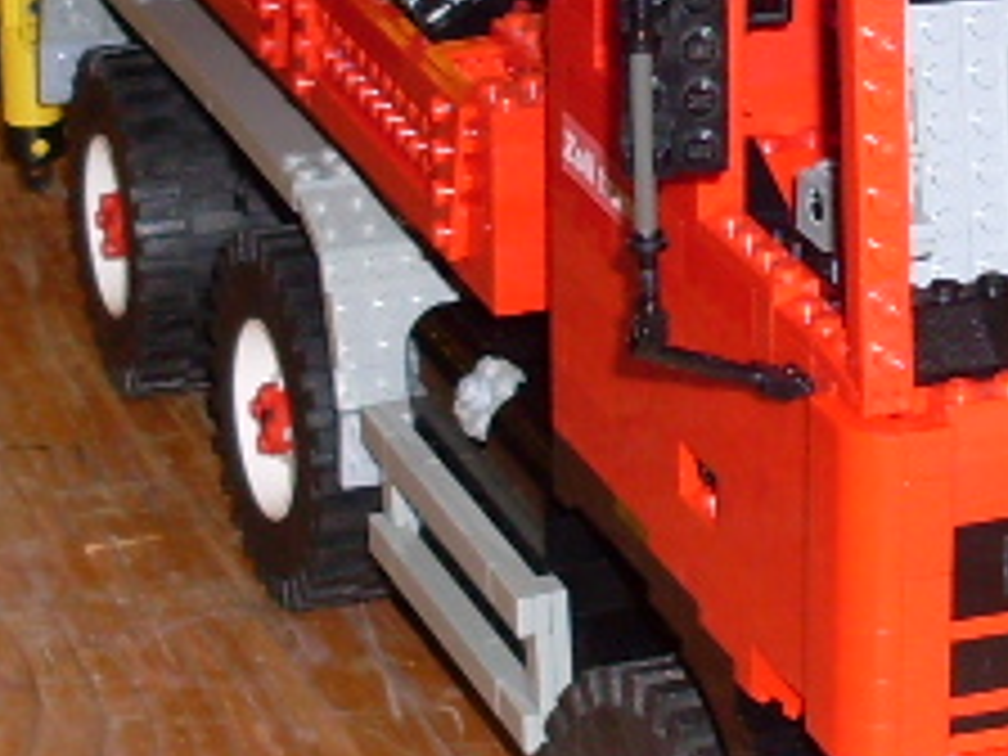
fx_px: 5067
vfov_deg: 8.5
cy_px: 166
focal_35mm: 174
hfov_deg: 11.3
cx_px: 968
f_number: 2.8
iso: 100
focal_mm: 6.3
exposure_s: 1/45
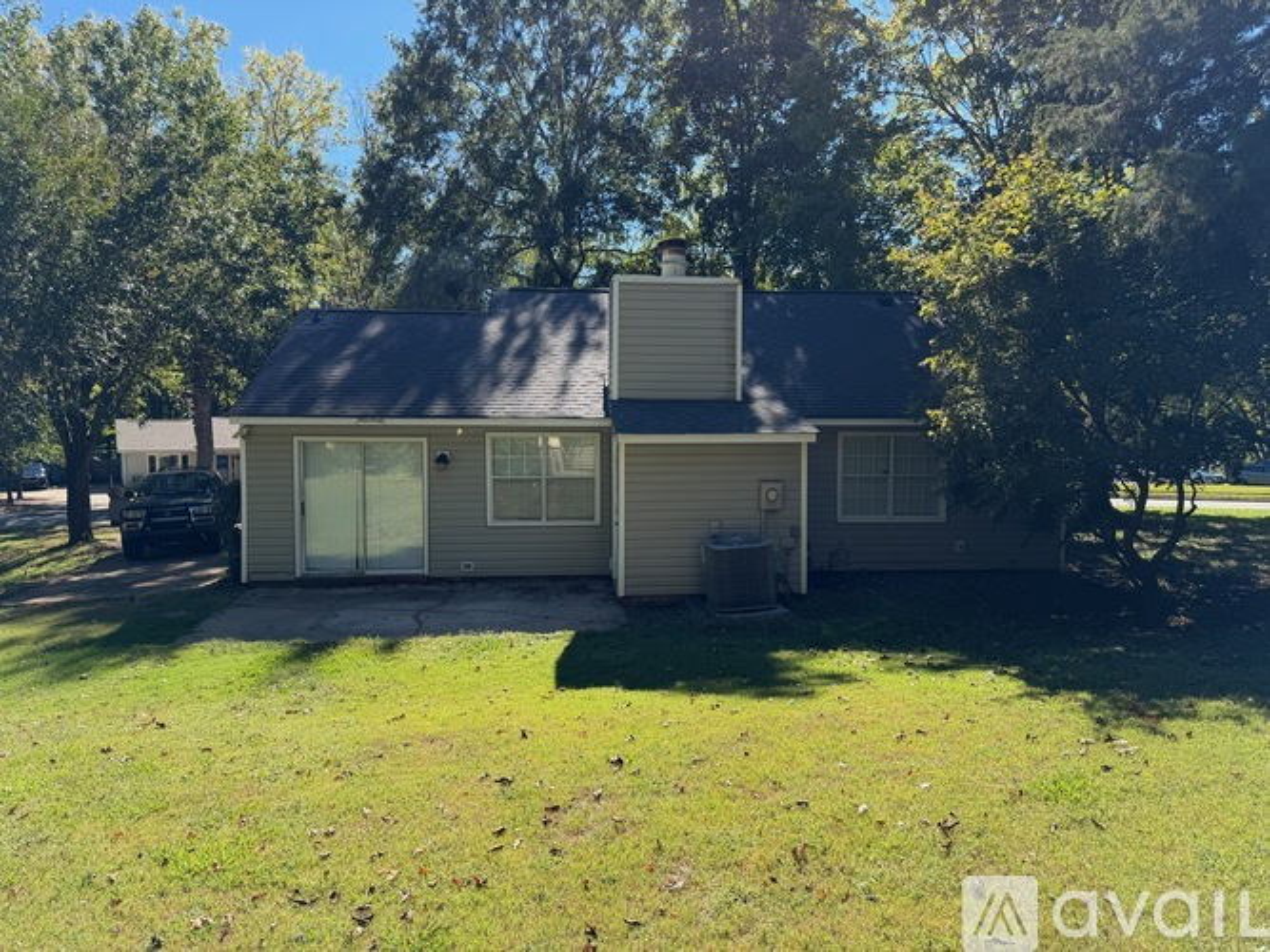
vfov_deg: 56.8
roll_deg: +0.2
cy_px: 476
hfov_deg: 71.6
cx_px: 635
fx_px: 880
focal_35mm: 24
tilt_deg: -1.5
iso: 80
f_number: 1.78
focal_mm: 6.76
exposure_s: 1/1464
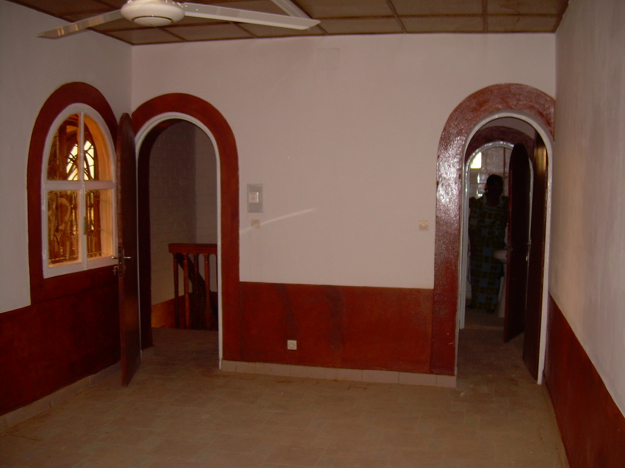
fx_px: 686
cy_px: 234
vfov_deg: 37.7
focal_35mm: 38
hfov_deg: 49.0
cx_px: 312
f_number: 2.8
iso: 100
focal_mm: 6.3
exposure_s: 1/60
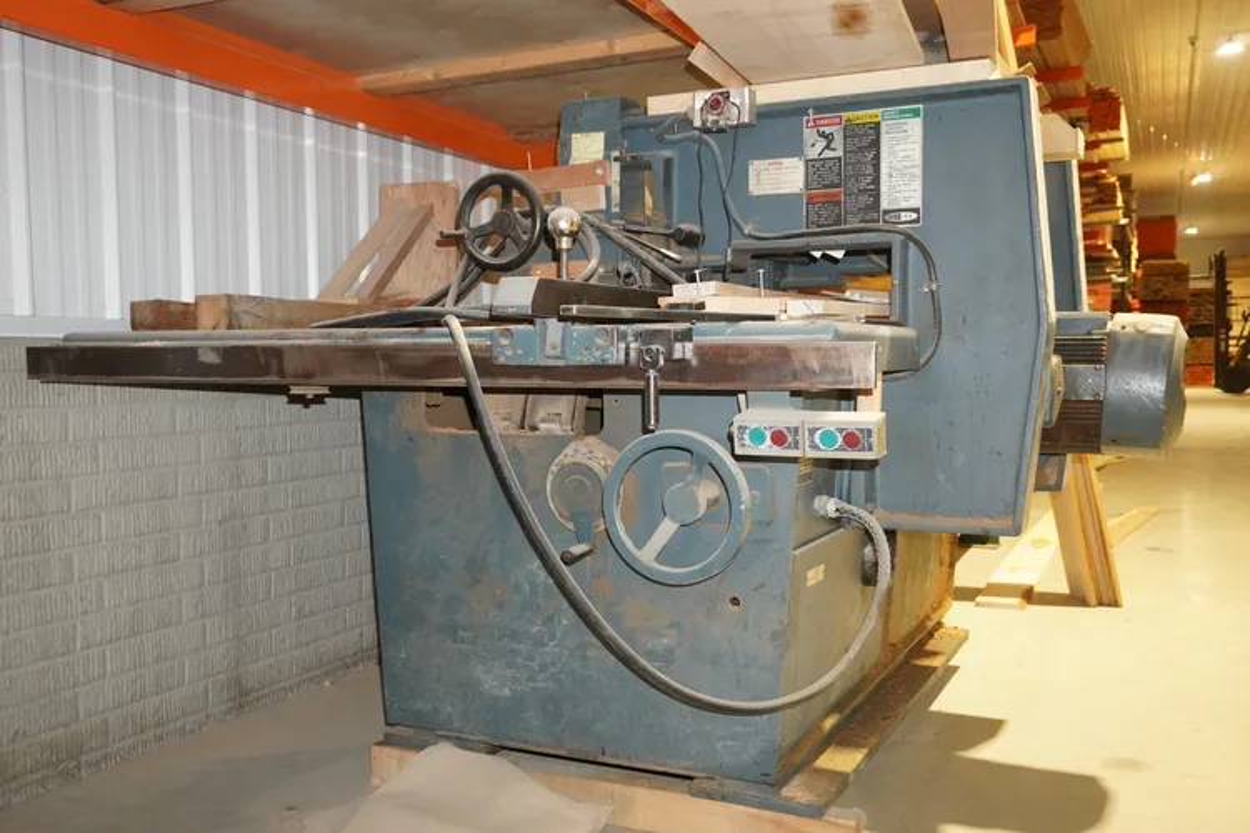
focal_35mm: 33
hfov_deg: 57.2
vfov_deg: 40.0
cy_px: 416
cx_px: 625
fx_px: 1146
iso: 3200
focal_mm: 22
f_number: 4
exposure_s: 1/125
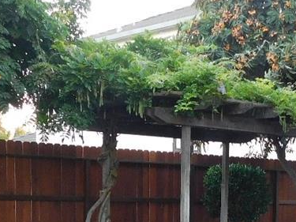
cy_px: 341
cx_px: 214
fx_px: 786
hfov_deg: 21.2
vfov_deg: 14.8
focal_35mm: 92
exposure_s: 1/30
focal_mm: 4
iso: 220
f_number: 3
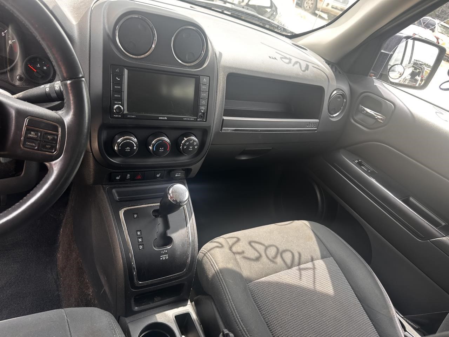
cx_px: 224
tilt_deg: -31.8
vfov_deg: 56.8
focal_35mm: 24
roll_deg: -19.6
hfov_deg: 71.6
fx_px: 311
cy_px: 168
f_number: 1.78
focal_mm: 6.86
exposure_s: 1/148
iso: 64
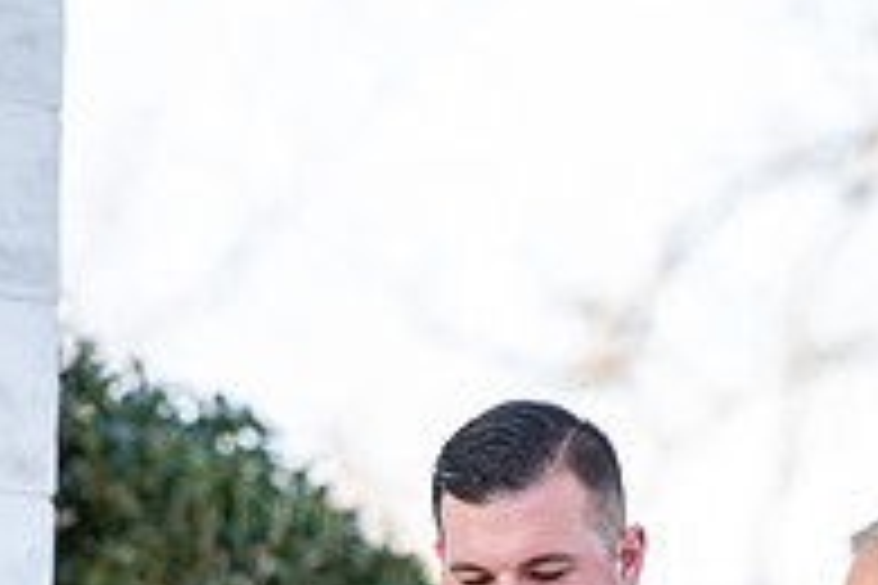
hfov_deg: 3.5
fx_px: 14486
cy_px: 853
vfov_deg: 2.3
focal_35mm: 594
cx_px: 536
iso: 200
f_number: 3.5
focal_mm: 200
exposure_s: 1/250
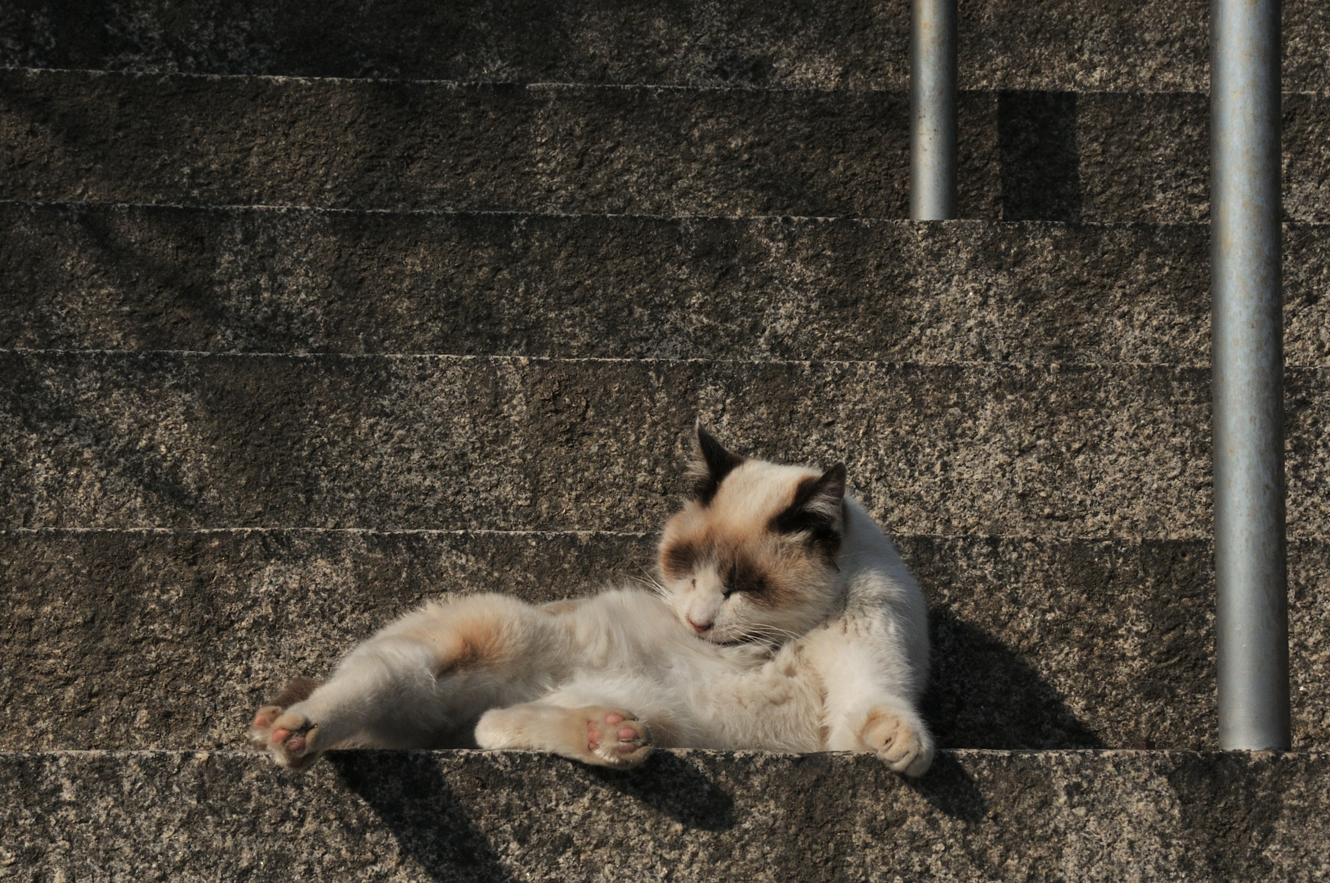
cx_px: 626
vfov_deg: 15.0
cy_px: 557
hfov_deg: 22.4
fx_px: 3358
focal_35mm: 91
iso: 200
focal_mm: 44
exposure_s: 1/800
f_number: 16
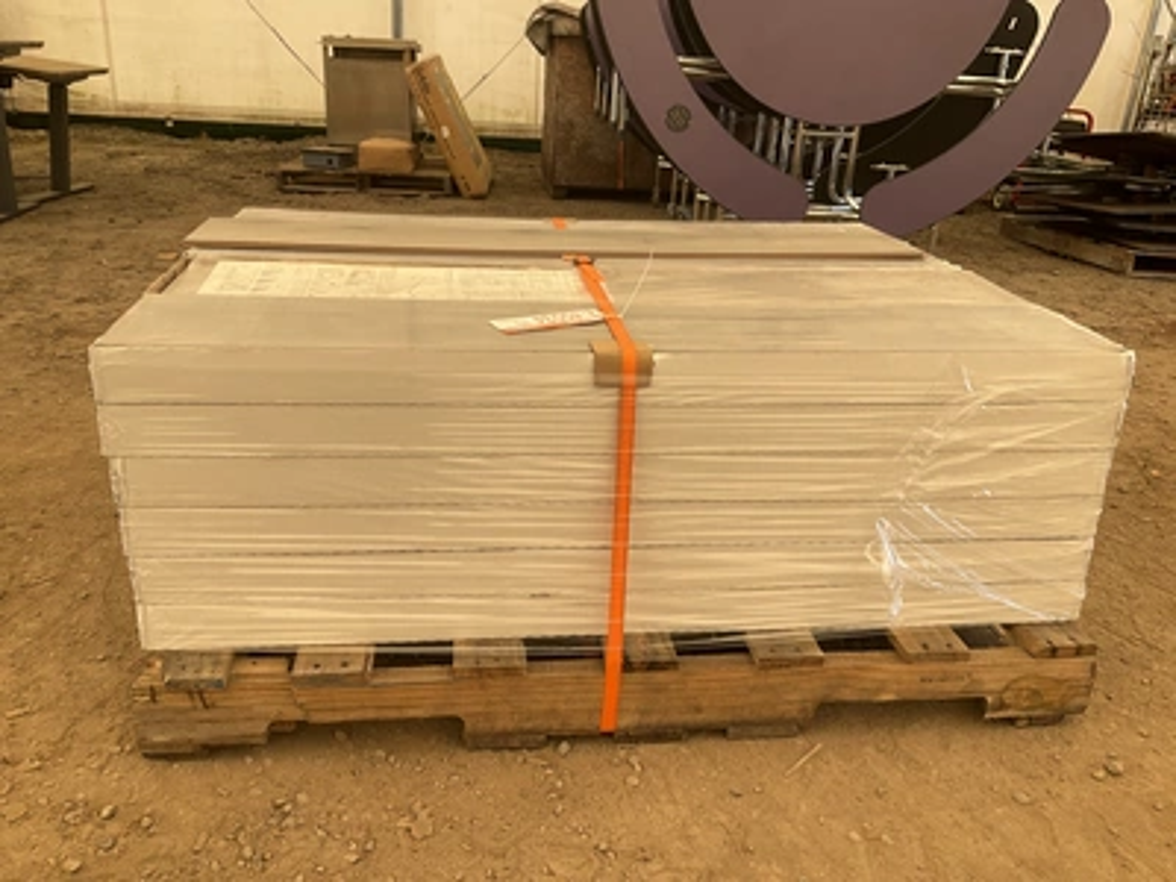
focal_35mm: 29
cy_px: 441
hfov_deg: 61.7
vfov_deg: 48.2
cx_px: 588
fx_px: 985
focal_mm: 3
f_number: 1.8
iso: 20
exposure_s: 1/170
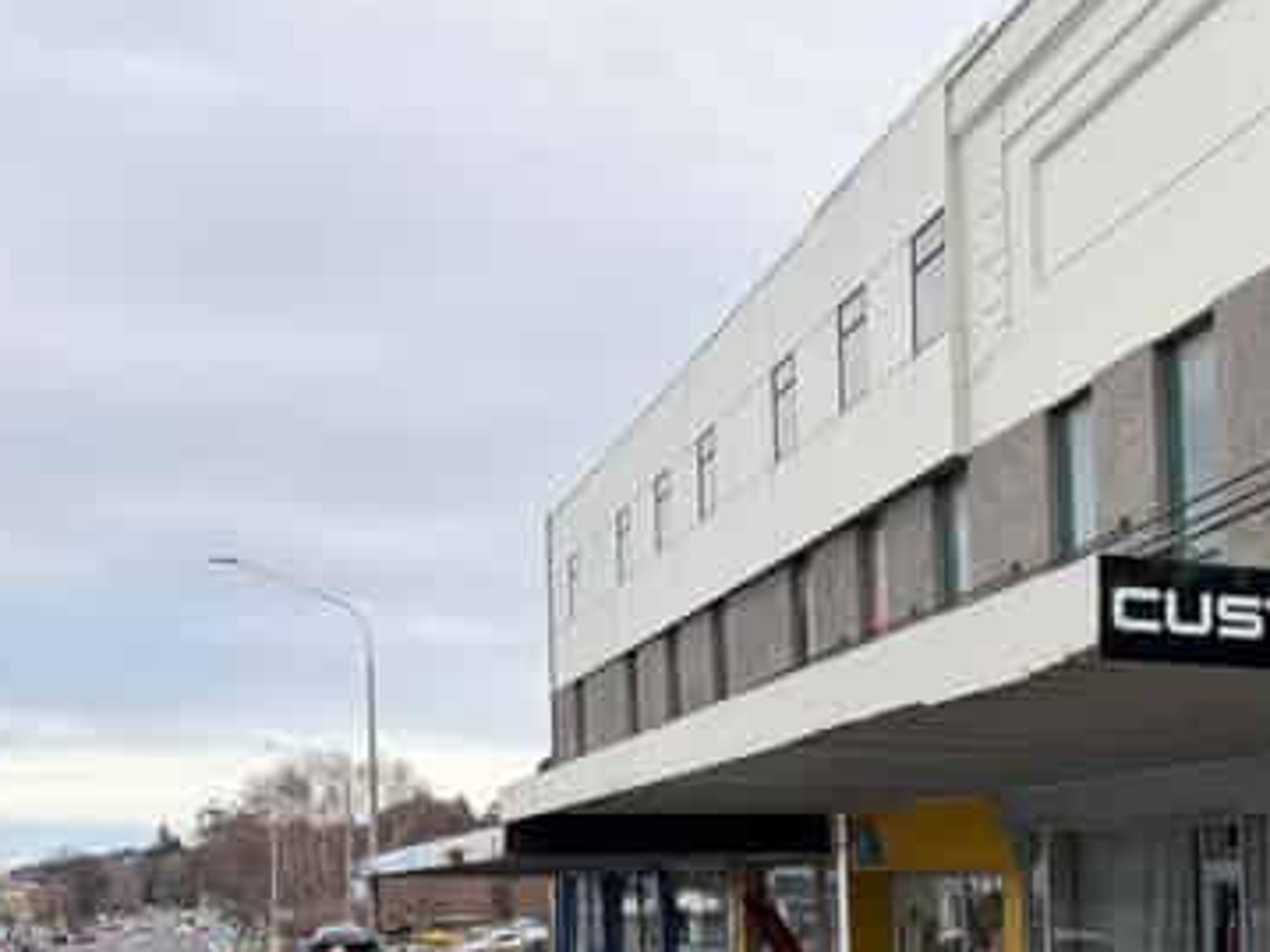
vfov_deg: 31.5
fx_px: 1614
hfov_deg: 41.2
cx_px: 1005
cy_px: 837
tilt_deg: +2.6
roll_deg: +2.0
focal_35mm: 44
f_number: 1.78
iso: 100
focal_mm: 6.76
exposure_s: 1/931
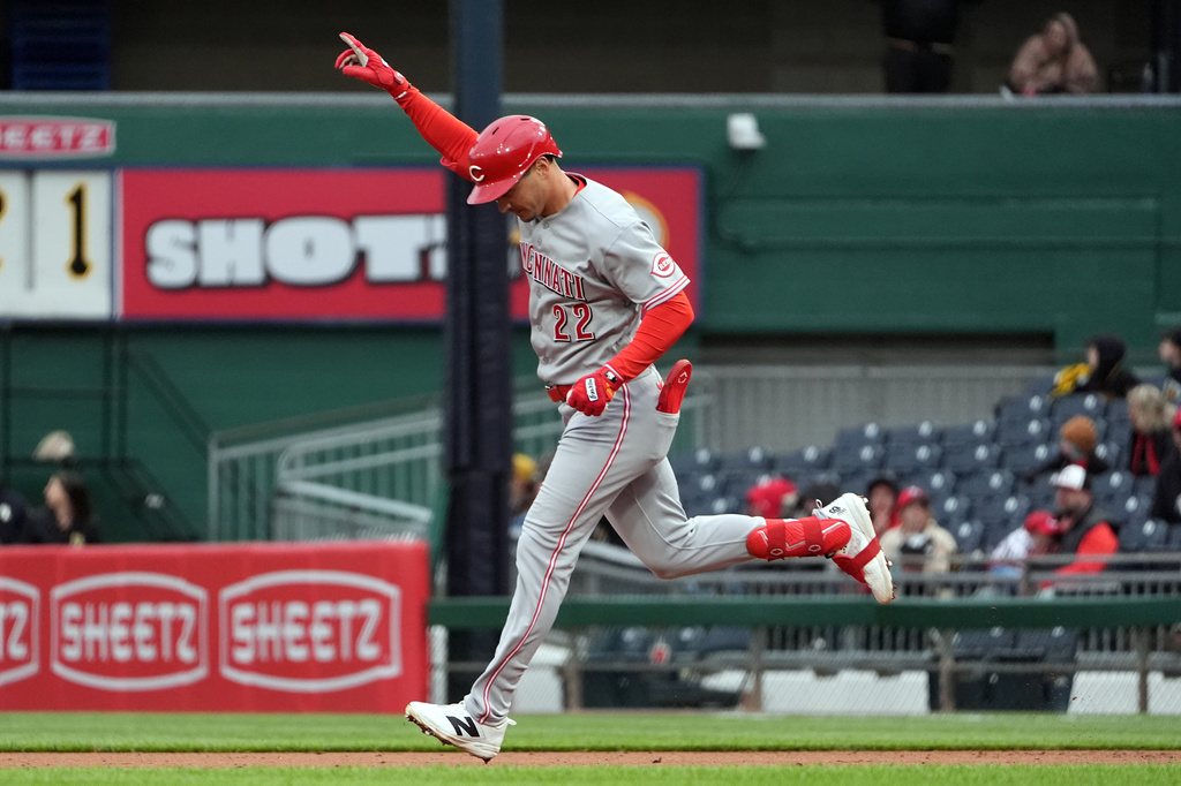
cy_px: 393
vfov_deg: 3.4
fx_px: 13117
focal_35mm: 400
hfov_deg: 5.2
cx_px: 590
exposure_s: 1/2000
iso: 4000
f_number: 5.6
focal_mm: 400
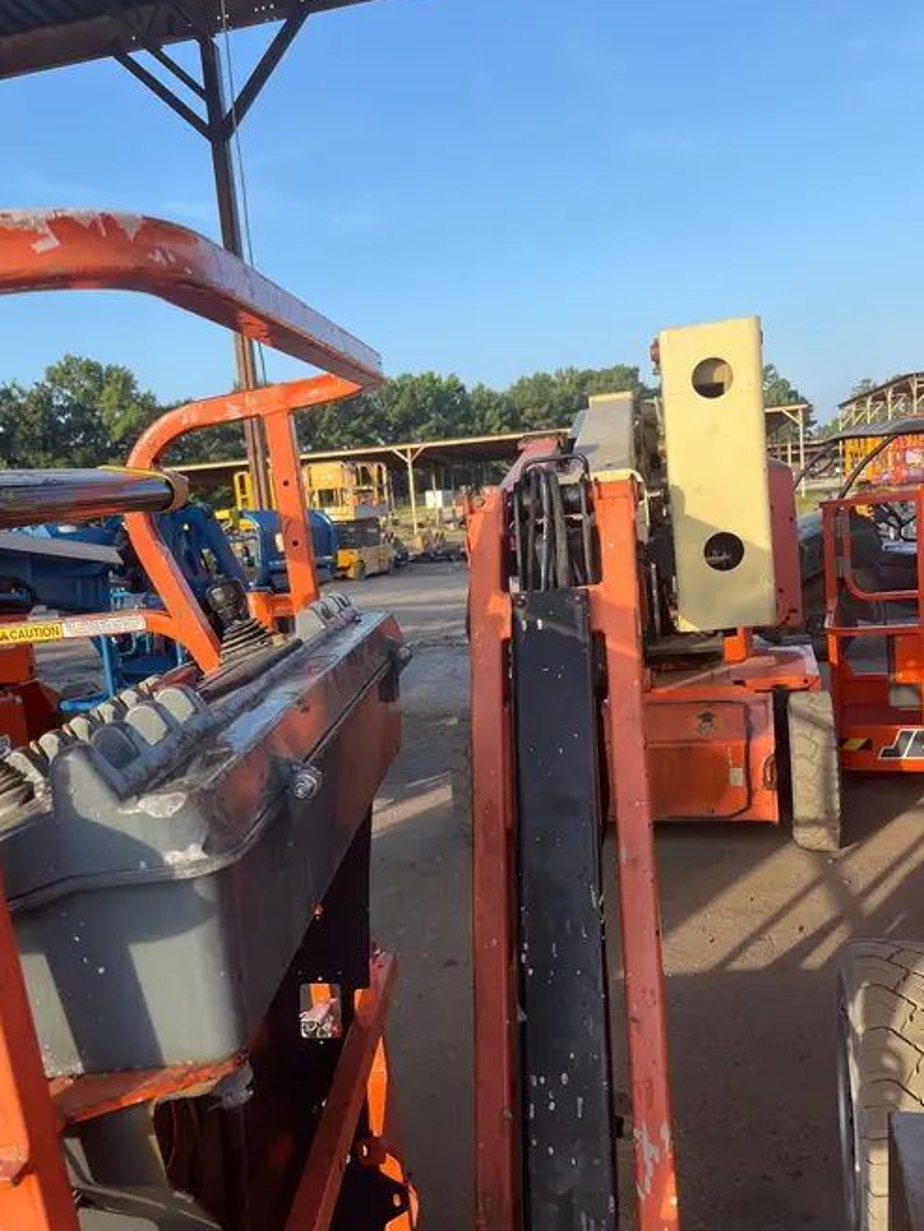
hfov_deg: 48.2
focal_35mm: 29
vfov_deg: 61.5
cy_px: 675
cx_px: 422
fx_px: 1032
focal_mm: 5.1
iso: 50
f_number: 1.6
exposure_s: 1/1075
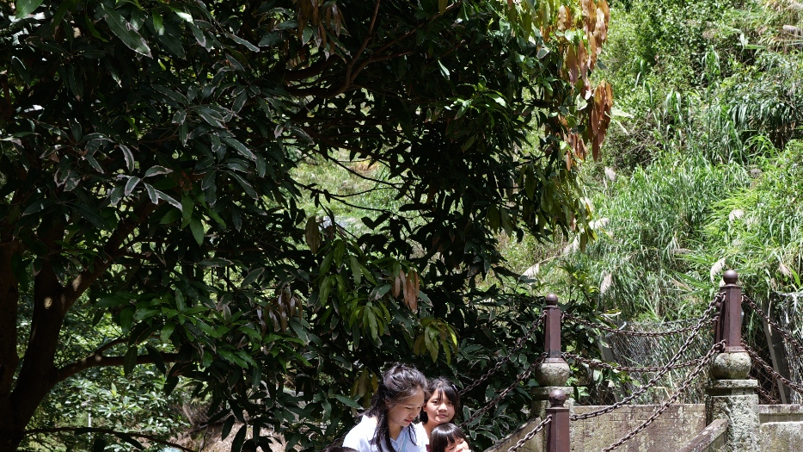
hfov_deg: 33.6
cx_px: 608
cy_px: 375
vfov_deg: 19.5
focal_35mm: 61
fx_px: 1299
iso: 100
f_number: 5
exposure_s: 1/200
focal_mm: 34
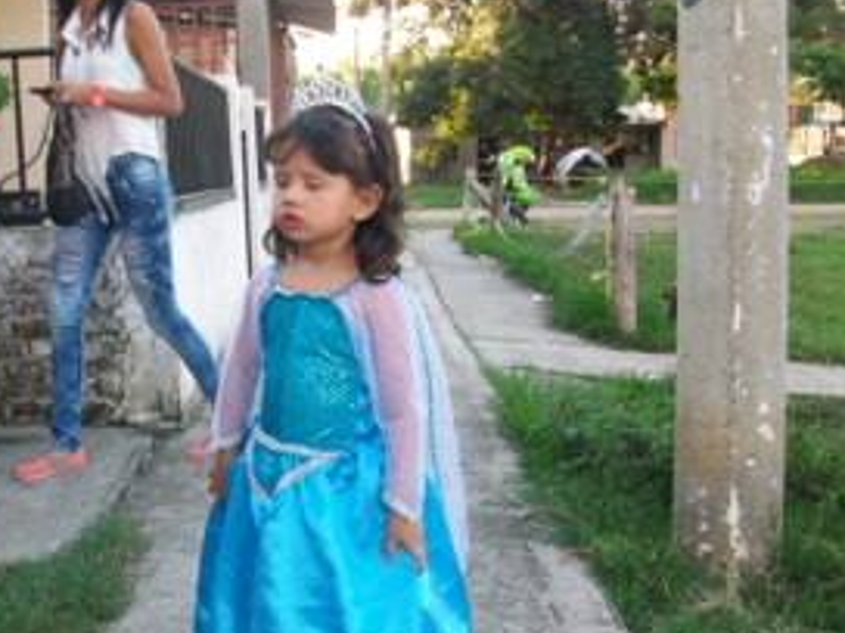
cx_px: 280
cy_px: 372
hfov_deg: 39.9
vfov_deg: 30.8
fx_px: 1147
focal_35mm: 47
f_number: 2.8
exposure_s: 1/80
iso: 64
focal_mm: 5.7
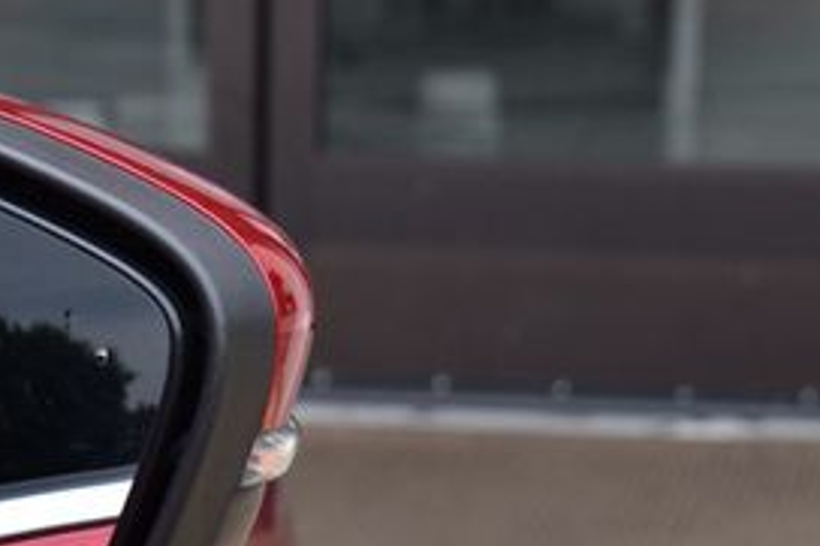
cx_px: -75
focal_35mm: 194
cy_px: 371
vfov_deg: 7.1
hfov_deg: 10.5
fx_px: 4420
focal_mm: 55
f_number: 8
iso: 400
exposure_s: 1/60
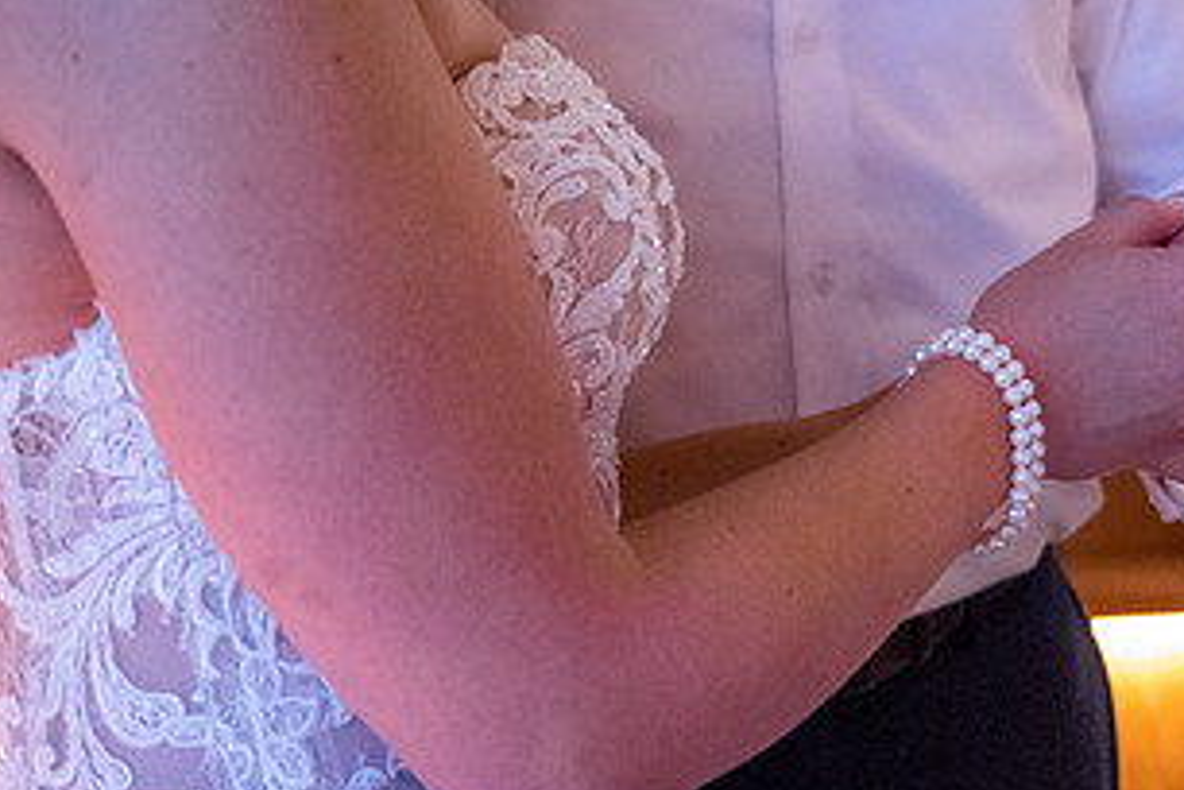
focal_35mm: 125
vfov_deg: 11.0
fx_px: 4111
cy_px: 343
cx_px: 1056
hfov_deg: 16.2
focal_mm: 44
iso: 5000
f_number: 4
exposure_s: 1/80
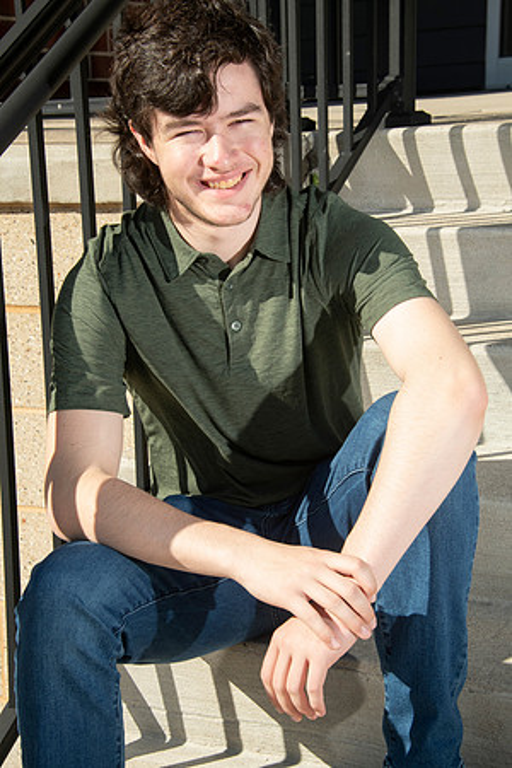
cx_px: 256
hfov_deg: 17.5
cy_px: 384
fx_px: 1664
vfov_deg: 26.0
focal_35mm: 78
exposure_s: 1/160
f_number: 14
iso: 400
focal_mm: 78
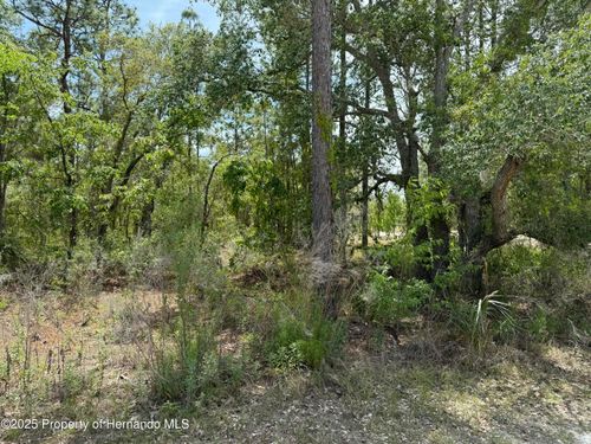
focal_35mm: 24
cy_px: 222
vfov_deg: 56.8
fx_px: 410
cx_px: 296
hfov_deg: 71.6
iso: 80
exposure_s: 1/1385
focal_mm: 6.76
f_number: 1.78
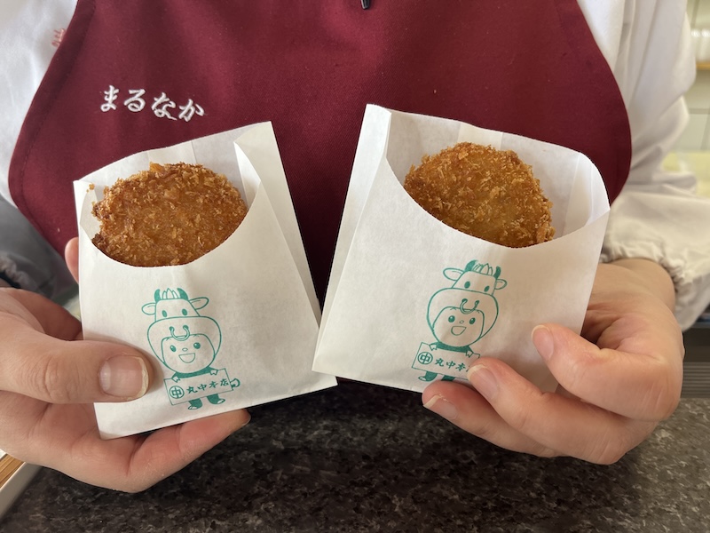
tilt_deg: -25.5
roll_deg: +0.5
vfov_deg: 53.1
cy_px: 266
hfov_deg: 67.3
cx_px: 355
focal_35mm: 26
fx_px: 533
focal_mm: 5.1
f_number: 1.6
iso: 80
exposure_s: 1/60
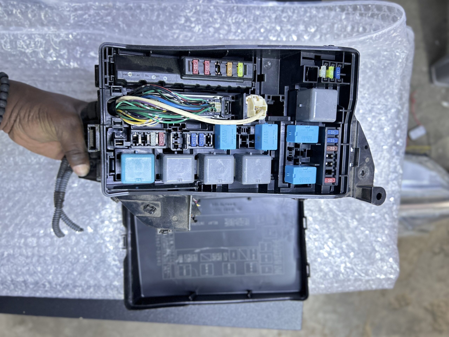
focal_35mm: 26
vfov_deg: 53.1
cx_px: 224
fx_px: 337
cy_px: 168
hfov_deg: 67.3
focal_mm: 5.7
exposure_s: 1/50
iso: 250
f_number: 1.5
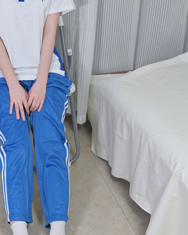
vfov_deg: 28.2
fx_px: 466
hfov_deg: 22.4
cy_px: 95
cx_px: 33
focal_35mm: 67
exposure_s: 1/100
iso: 1600
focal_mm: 35
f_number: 3.5
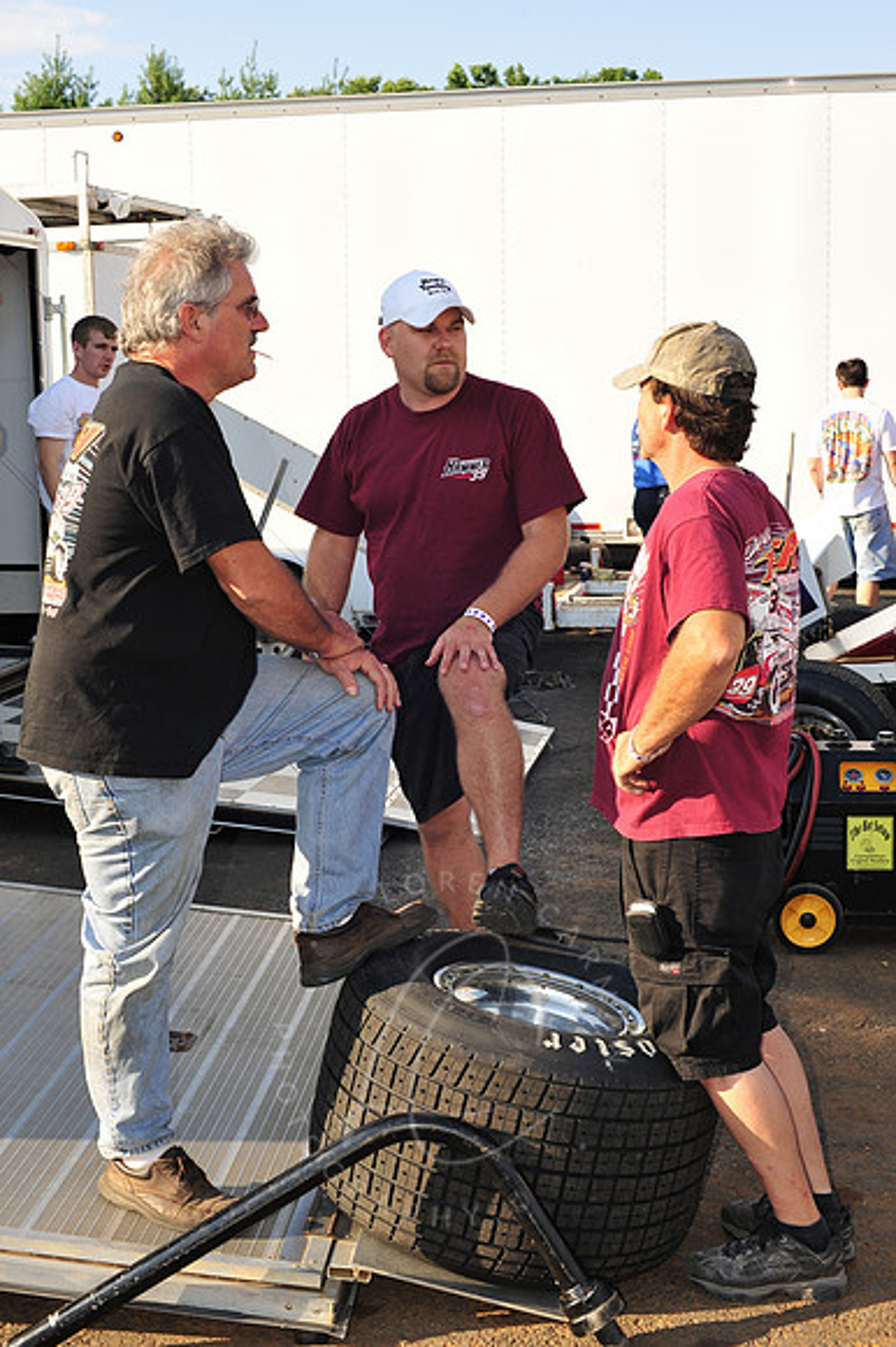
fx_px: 1869
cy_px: 674
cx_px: 448
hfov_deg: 27.0
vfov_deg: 39.6
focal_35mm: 50
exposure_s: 1/250
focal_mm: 50
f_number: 10
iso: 320
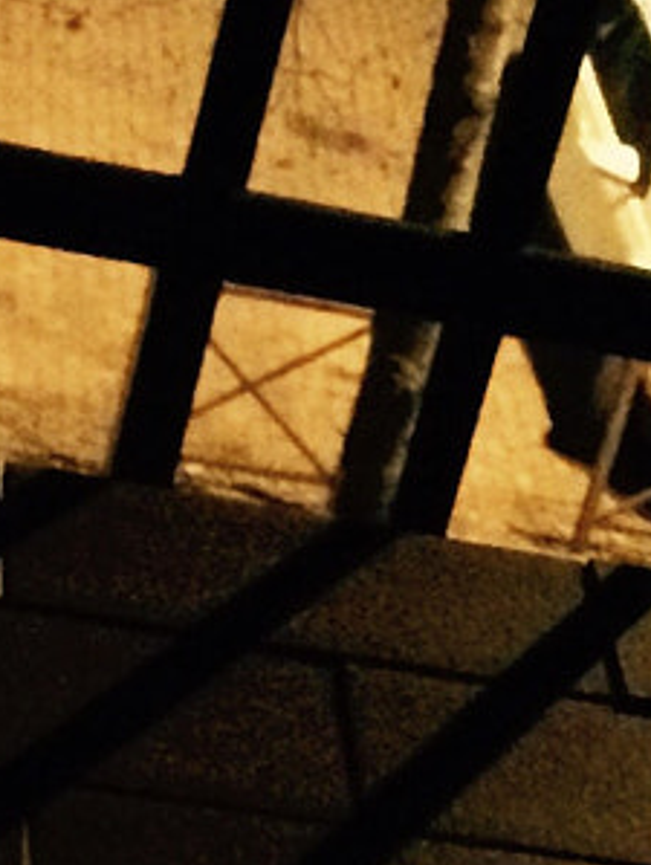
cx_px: 1001
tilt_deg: -24.7
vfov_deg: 12.7
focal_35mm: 155
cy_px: 553
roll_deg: -20.6
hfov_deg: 9.3
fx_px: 3878
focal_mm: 4.15
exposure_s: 1/17
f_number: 2.2
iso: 2000
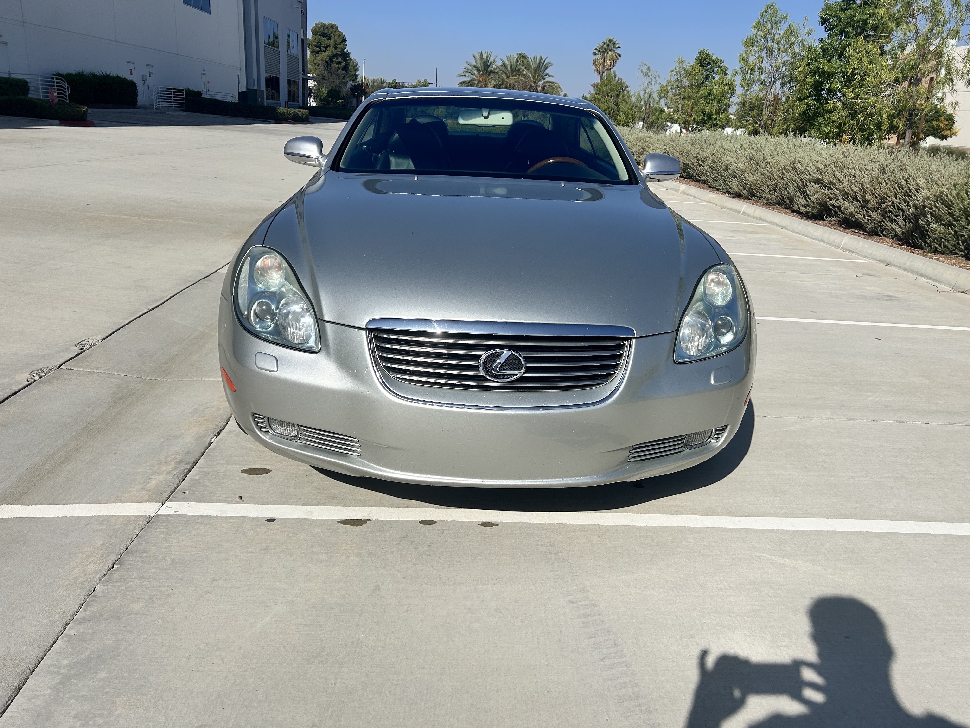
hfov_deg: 67.3
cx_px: 485
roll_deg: -4.3
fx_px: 729
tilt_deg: -19.3
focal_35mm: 26
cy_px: 364
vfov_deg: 53.1
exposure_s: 1/8000
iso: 50
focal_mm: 5.7
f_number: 1.5
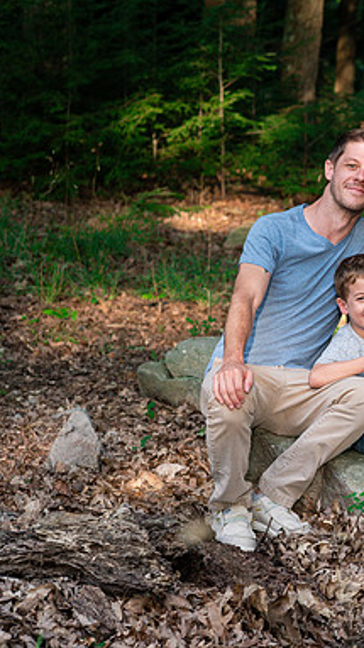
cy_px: 322
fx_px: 2320
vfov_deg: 15.9
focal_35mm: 135
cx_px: 467
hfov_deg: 8.8
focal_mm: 85
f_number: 5.6
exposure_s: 1/160
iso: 1250
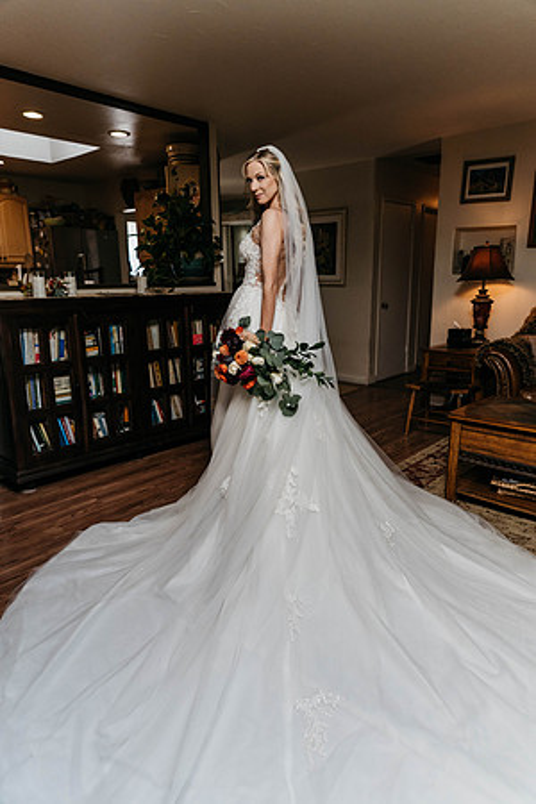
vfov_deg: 73.7
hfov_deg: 53.1
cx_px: 268
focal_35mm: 24
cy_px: 402
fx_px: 536
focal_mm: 24
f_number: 2.8
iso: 1000
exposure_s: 1/1000
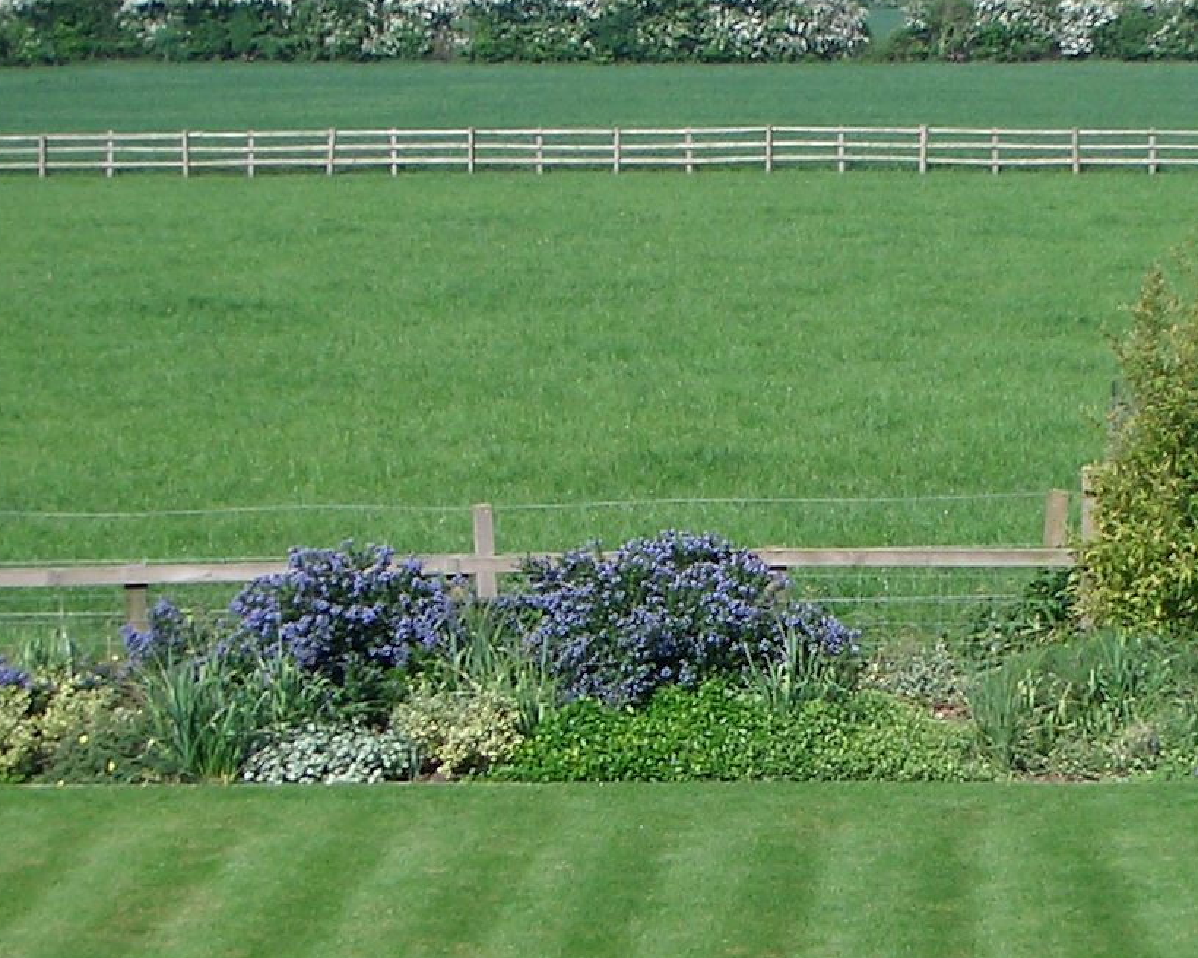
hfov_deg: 19.9
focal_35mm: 96
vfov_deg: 16.0
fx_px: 3404
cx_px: 749
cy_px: 591
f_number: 4.3
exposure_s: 1/400
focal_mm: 5.8
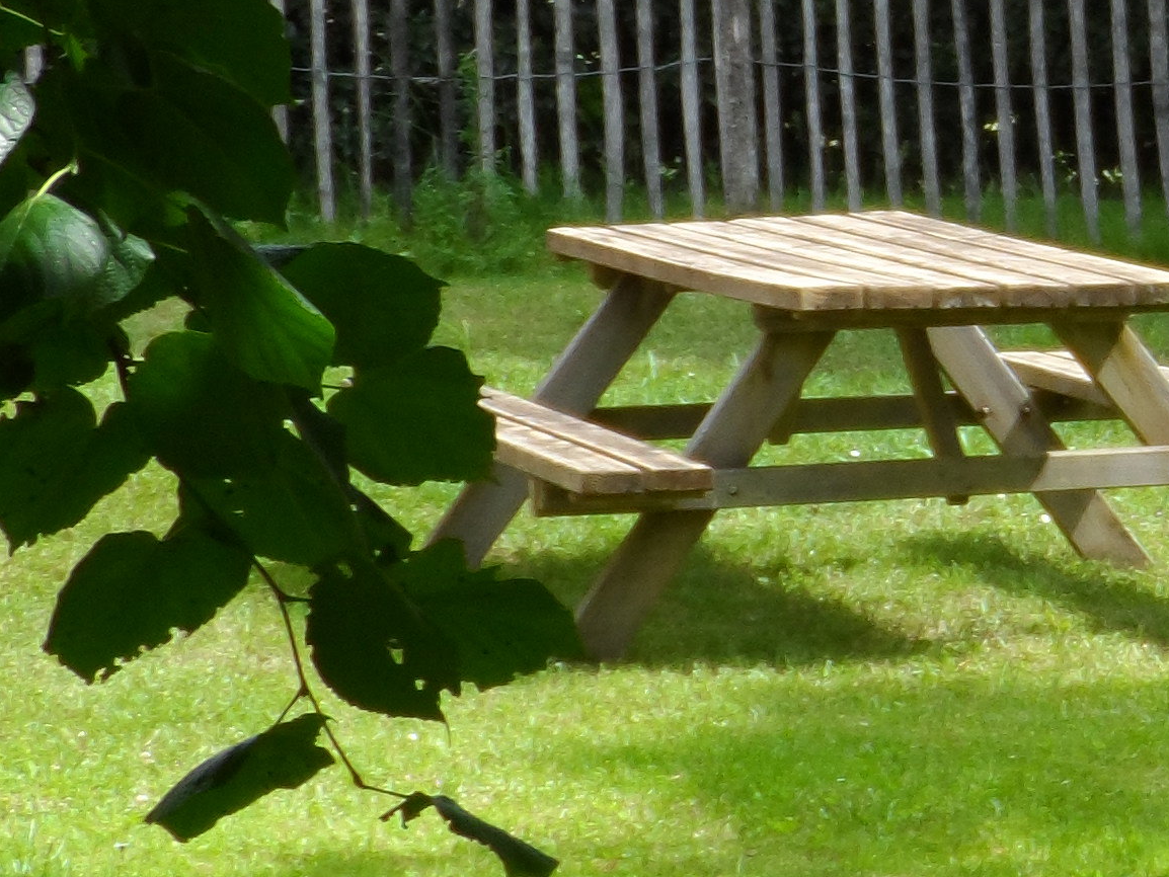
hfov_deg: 8.3
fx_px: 7836
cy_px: 184
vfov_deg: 6.4
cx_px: 1748
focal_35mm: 232
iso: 80
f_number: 4.2
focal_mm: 10.2
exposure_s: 1/125
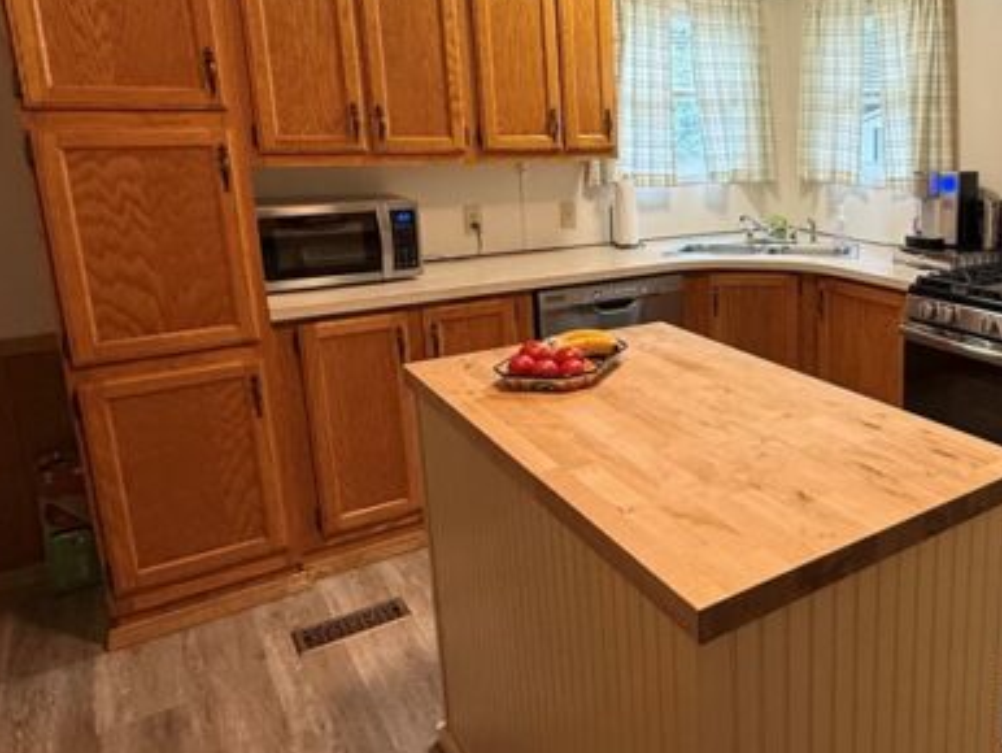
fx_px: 840
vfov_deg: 47.9
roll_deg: +0.3
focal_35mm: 29
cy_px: 286
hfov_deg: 55.8
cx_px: 844
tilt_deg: -11.0
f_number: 2.2
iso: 200
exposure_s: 1/60
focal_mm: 2.22
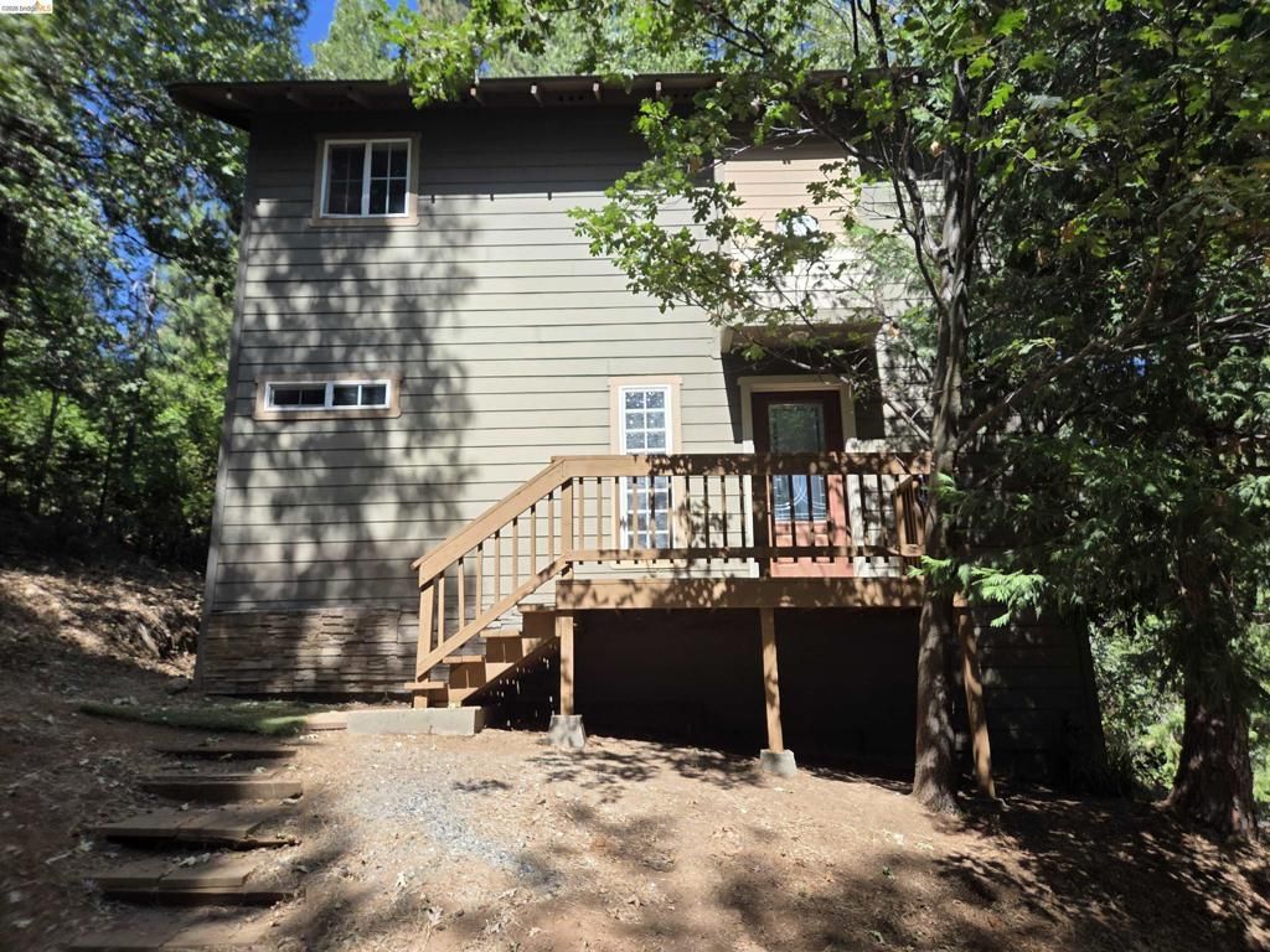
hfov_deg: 73.9
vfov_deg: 58.9
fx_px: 844
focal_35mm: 23
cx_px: 635
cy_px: 476
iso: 80
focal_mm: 5.4
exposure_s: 1/2021
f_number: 1.8
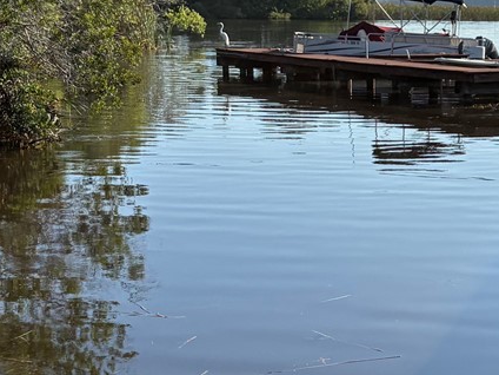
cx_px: 583
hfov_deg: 19.0
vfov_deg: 15.1
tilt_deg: -7.8
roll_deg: +0.3
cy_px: 197
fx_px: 1413
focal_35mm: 98
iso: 50
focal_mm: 5.96
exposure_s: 1/4950
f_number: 1.6
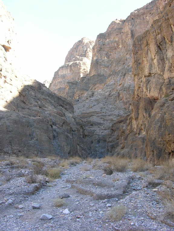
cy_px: 116
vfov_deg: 52.6
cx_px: 87
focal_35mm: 35
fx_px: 235
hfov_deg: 40.7
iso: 50
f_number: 3.5
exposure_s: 1/62.5
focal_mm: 8.9
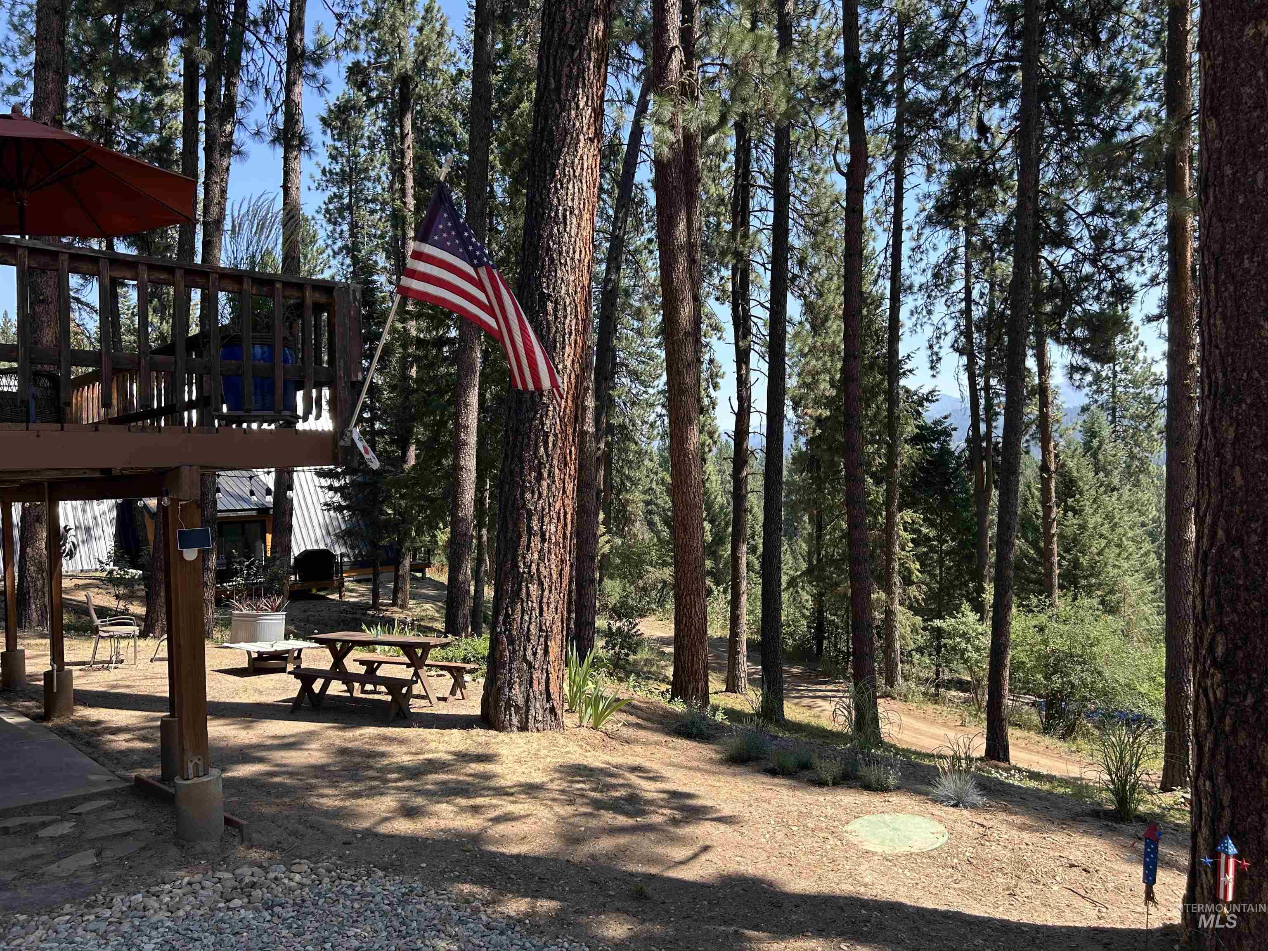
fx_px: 952
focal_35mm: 26
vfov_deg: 53.1
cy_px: 476
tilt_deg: +0.8
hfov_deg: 67.3
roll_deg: +1.3
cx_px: 634
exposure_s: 1/1058
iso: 50
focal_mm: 5.7
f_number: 1.5
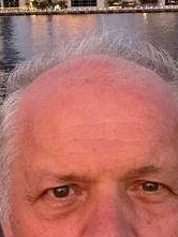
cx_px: 84
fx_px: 596
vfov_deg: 22.5
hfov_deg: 17.0
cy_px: 93
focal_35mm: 87
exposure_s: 1/30
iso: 400
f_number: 1.9
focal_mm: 2.71
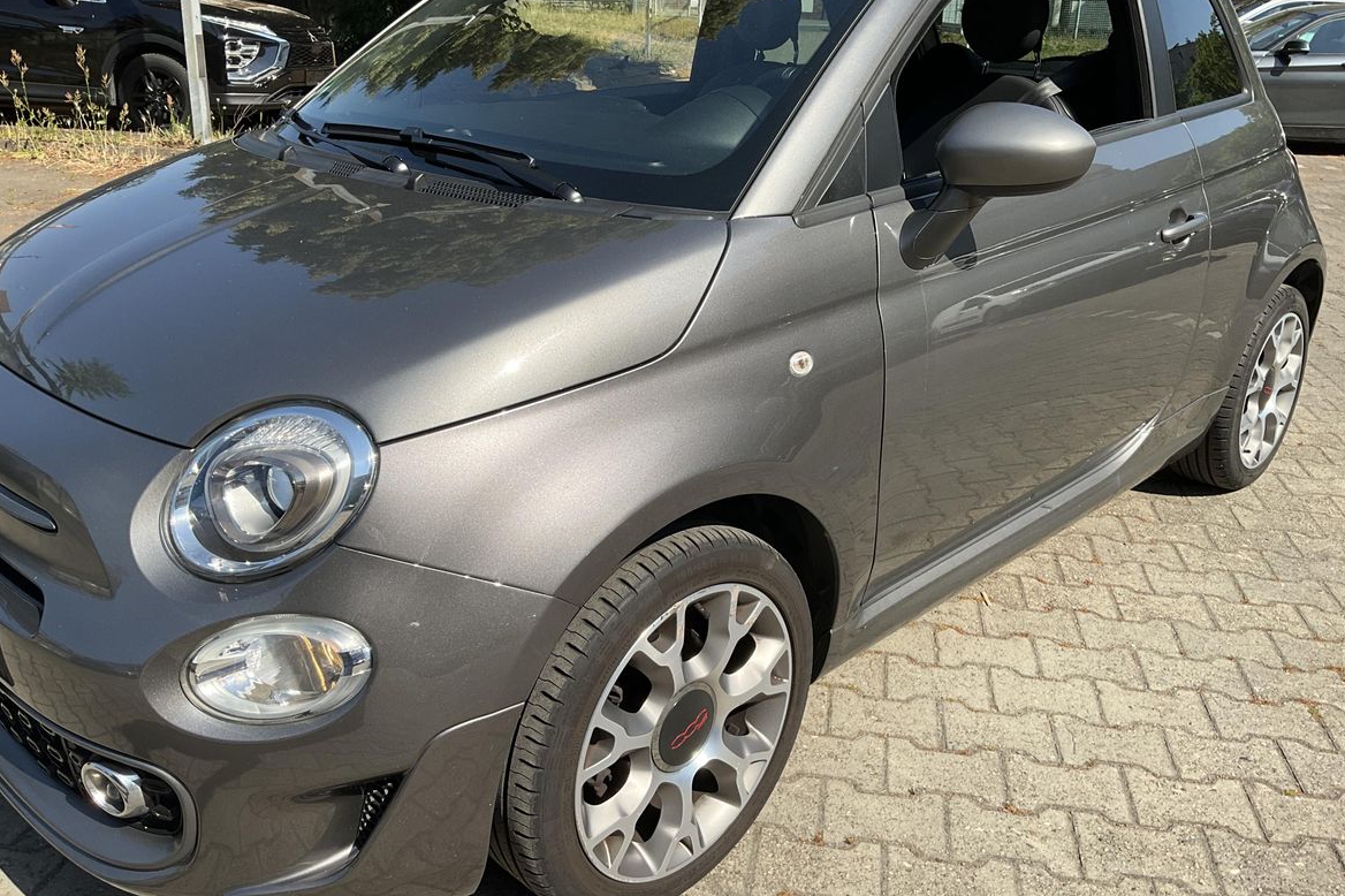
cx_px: 674
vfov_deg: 42.3
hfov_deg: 60.3
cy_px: 420
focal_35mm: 31
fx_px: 1158
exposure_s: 1/1577
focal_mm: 3
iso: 25
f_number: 1.8
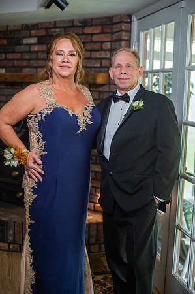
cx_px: 98
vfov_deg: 39.6
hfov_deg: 26.9
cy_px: 147
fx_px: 407
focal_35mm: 50
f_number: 2.5
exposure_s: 1/400
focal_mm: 50
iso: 1000
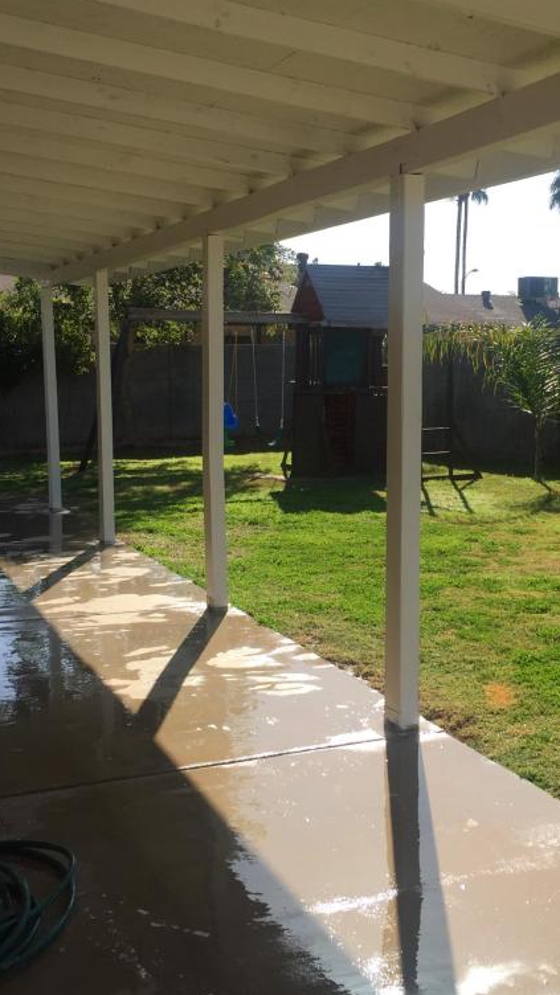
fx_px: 1135
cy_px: 501
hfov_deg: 27.5
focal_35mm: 43
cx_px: 388
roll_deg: -0.5
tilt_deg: -6.7
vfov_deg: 47.4
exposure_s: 1/1721
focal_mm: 4.15
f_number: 2.2
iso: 32
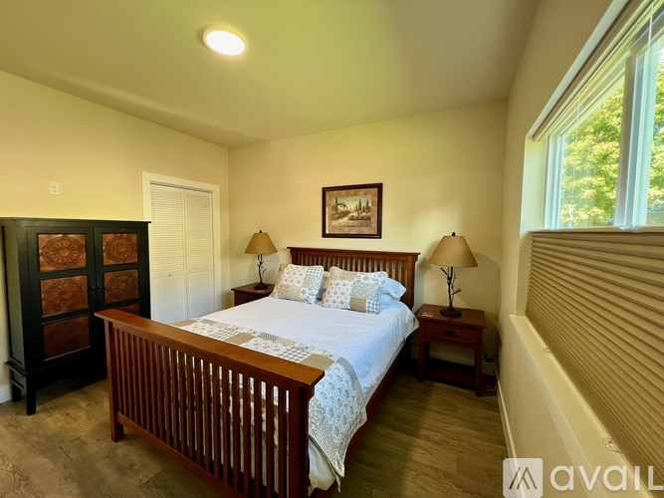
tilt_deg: -4.2
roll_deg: -0.5
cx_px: 332
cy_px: 249
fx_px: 249
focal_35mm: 13
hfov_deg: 106.2
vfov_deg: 89.9
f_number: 1.8
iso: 250
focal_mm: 1.57
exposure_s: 1/120
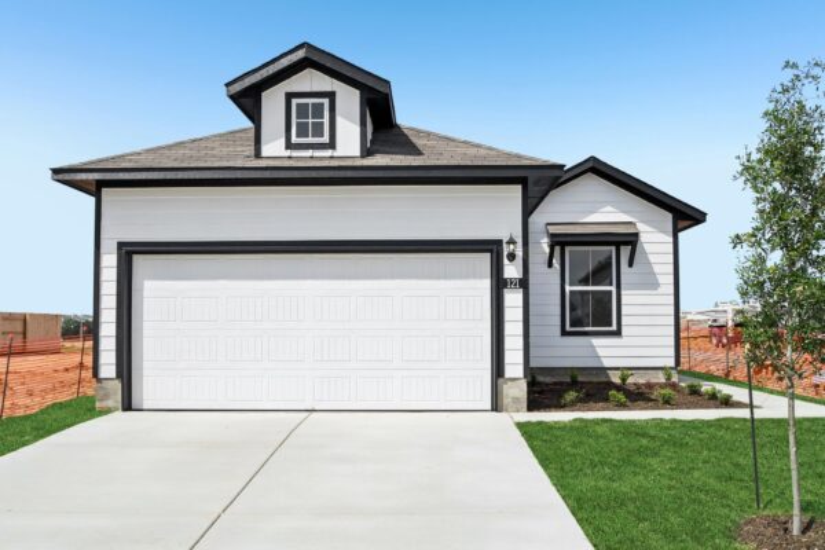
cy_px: 275
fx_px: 825
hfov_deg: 53.1
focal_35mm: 36
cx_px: 412
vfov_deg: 36.9
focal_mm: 24
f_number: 8
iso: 400
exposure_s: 1/1600
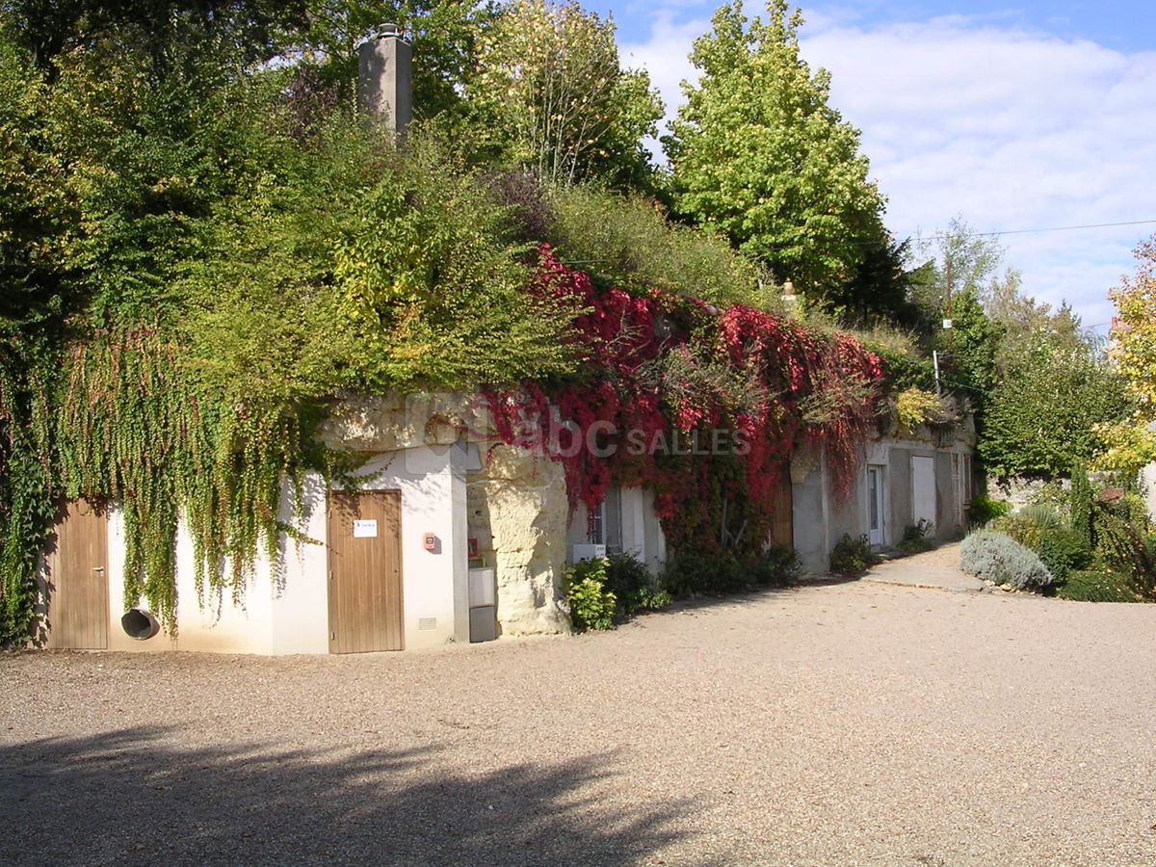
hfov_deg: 49.0
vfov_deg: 37.7
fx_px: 1269
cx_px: 578
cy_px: 434
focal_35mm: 38
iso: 100
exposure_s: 1/204
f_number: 5.6
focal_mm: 5.8
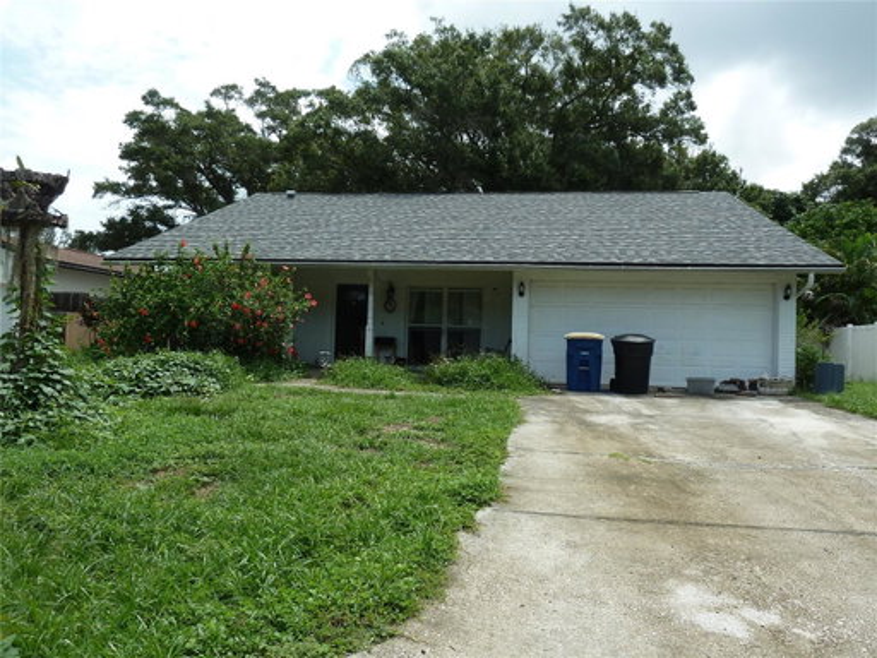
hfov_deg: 69.4
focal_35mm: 25
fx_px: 633
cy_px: 329
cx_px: 438
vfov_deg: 54.9
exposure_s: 1/400
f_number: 4
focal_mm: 4.1
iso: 80
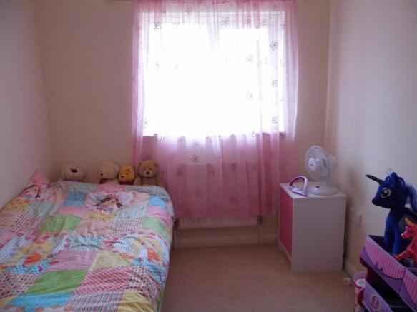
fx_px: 301
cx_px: 208
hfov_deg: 69.4
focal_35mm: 25
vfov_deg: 54.9
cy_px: 156
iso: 200
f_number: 3.1
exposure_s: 1/60
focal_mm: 4.5
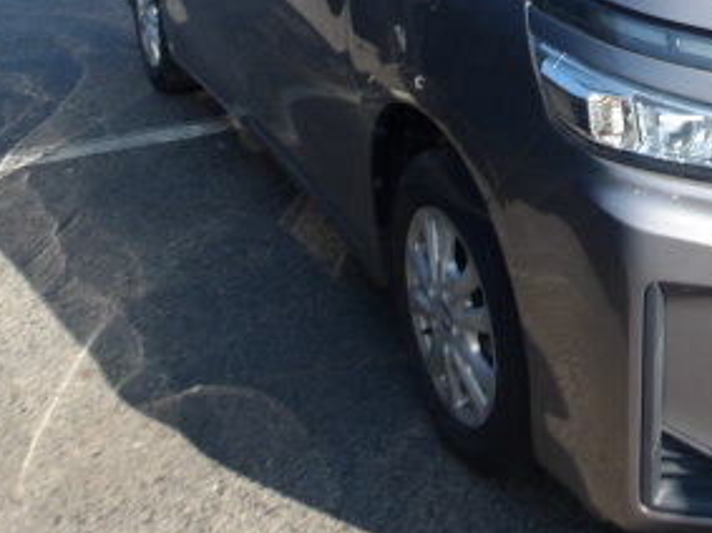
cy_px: 35
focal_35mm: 61
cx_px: 750
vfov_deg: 23.3
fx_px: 1254
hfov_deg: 29.1
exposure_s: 1/60
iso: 124
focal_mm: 4.9
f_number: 10.4
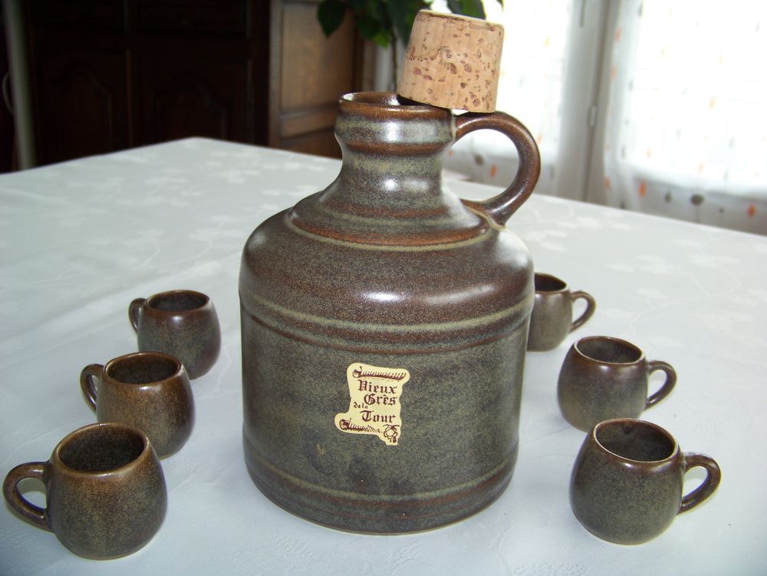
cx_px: 384
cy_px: 288
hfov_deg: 51.4
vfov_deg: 39.7
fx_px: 798
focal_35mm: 36
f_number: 2.8
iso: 70
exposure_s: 1/30
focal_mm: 5.85
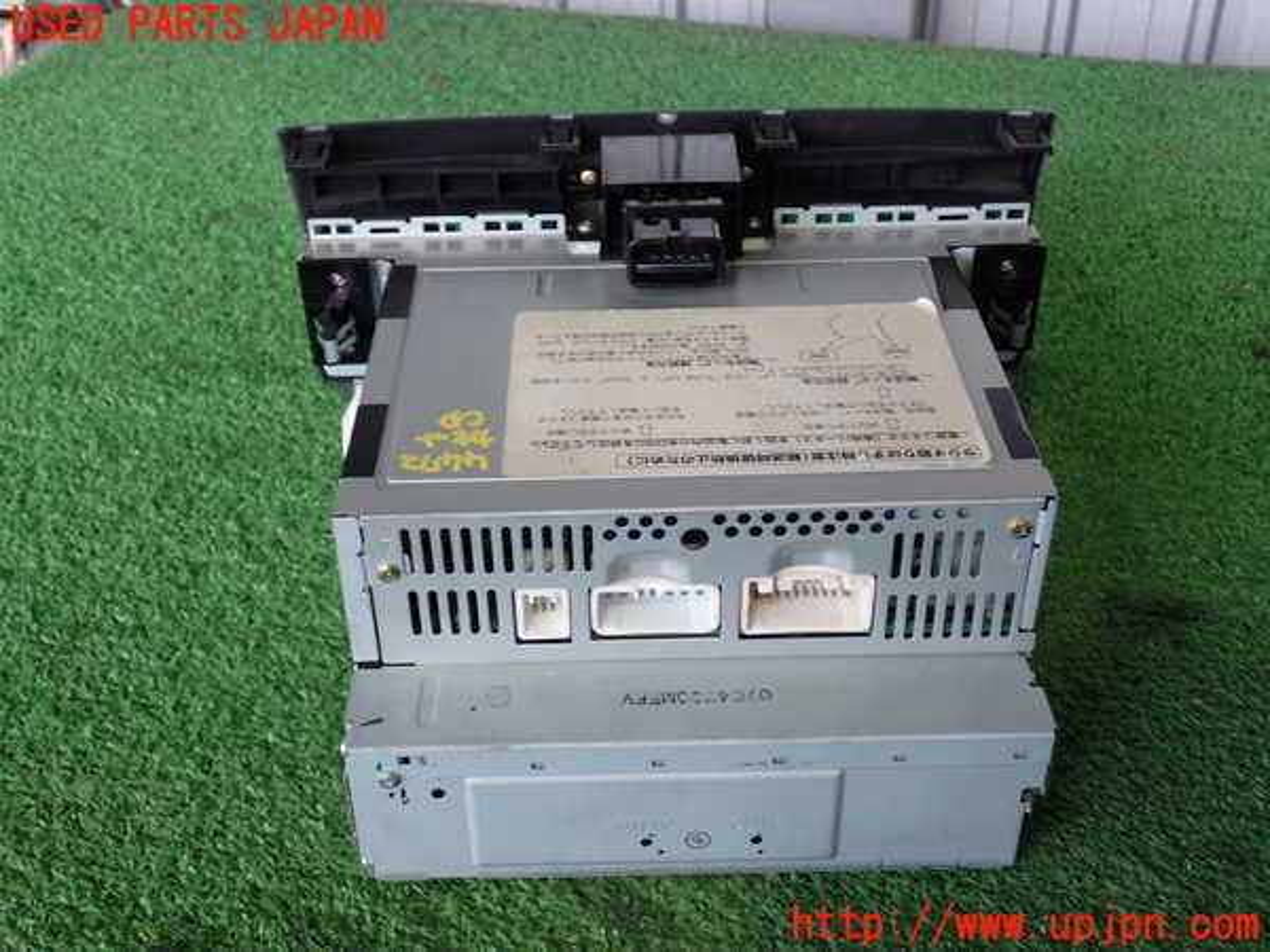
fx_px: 1504
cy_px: 476
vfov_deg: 35.1
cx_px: 635
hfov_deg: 45.8
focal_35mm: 41
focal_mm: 7.31
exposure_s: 1/50
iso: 200
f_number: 2.8
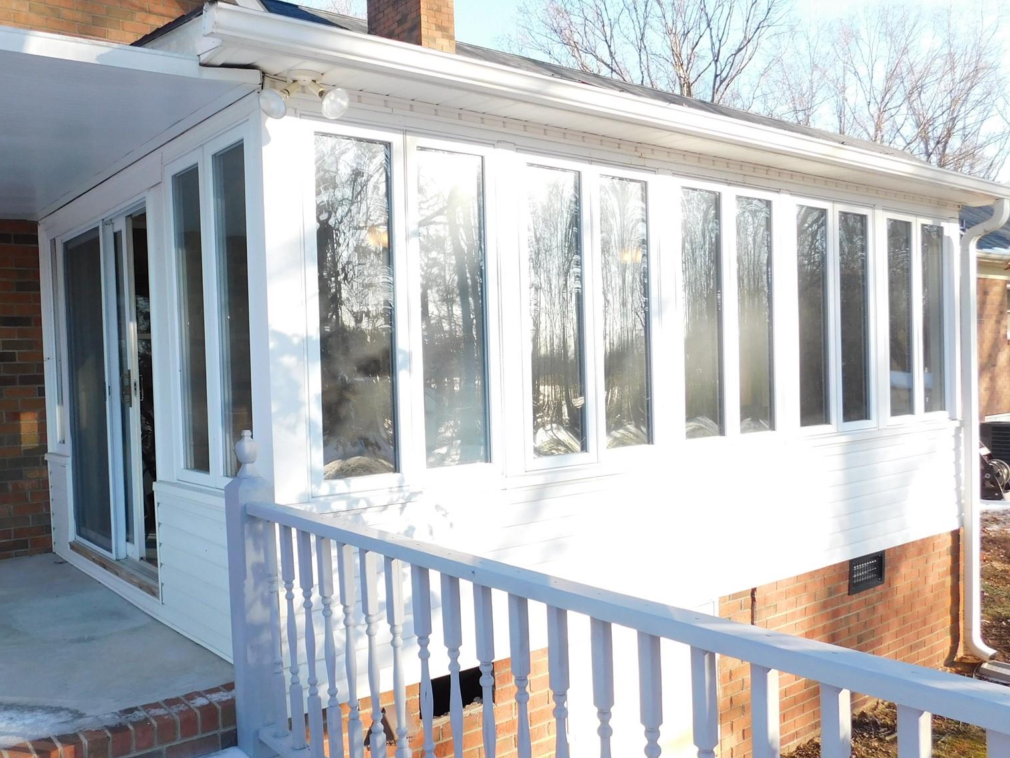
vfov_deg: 45.5
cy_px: 393
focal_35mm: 31
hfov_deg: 58.3
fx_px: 905
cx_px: 474
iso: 125
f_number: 3
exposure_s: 1/250
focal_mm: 4
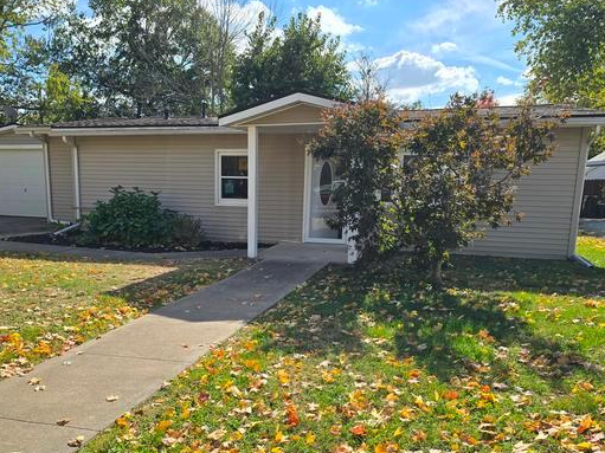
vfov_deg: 46.4
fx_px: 524
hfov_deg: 59.5
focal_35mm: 30
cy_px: 281
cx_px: 244
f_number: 1.7
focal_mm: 6.3
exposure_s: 1/957
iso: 12
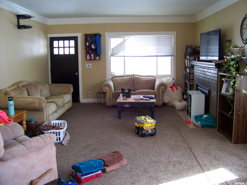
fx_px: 235
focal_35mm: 33
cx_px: 124
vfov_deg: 42.9
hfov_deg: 55.4
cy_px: 92
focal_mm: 5.85
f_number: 2.8
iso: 64
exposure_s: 1/30
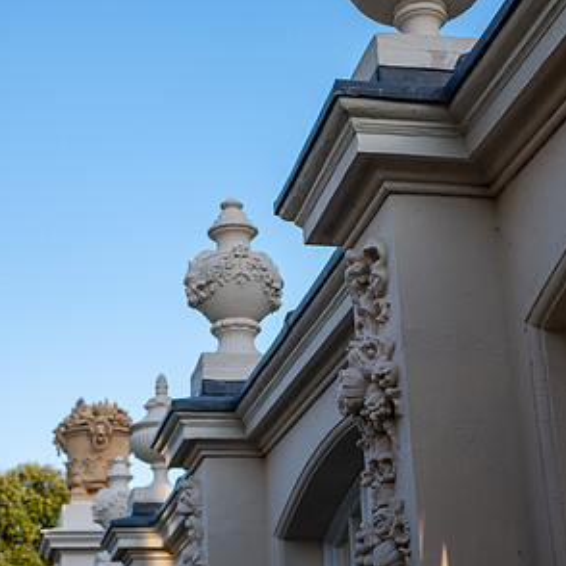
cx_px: 283
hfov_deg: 25.0
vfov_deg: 24.9
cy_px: 214
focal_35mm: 69
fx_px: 1276
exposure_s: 1/1800
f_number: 2.5
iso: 200
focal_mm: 35
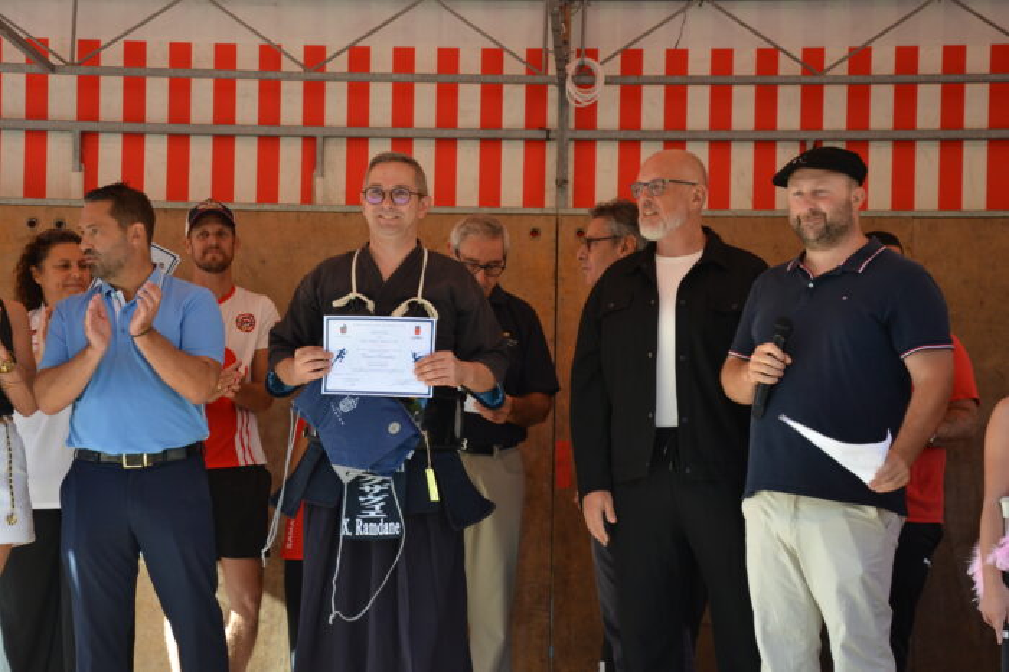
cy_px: 336
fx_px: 2437
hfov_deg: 23.4
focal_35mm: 87
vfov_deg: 15.7
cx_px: 504
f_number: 5
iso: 400
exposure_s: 1/250
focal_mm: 58
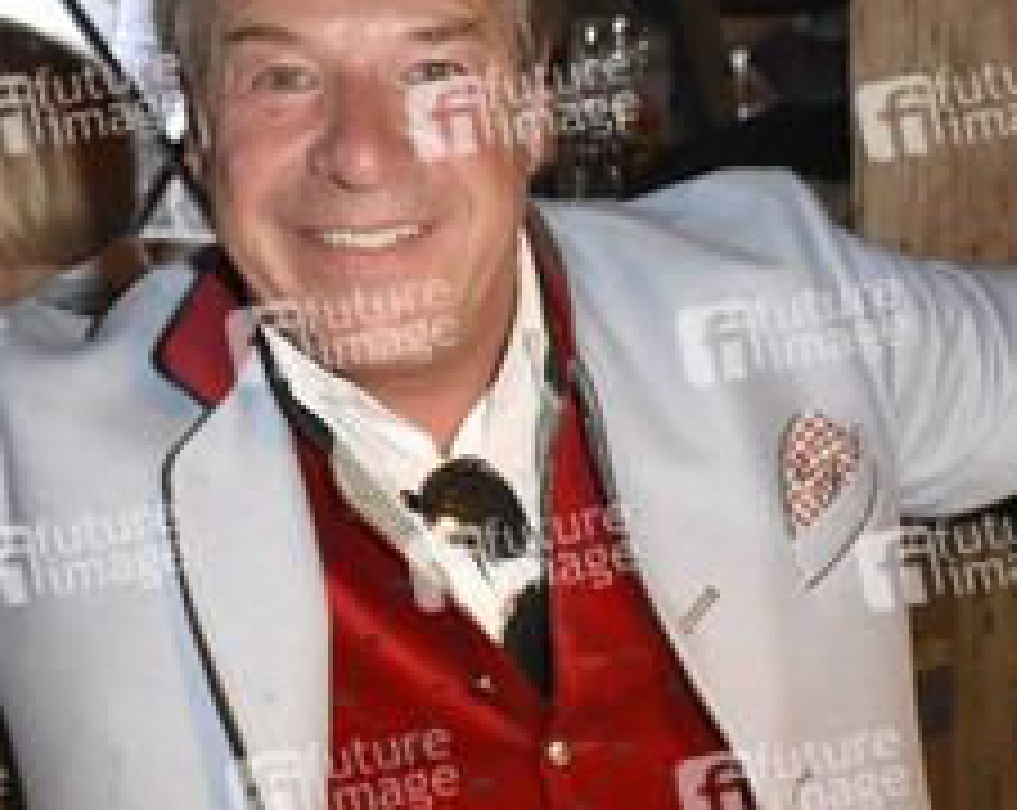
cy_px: 446
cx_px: 403
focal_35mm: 76
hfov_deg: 25.1
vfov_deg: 20.1
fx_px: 2282
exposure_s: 1/60
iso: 5000
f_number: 6.3
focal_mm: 27
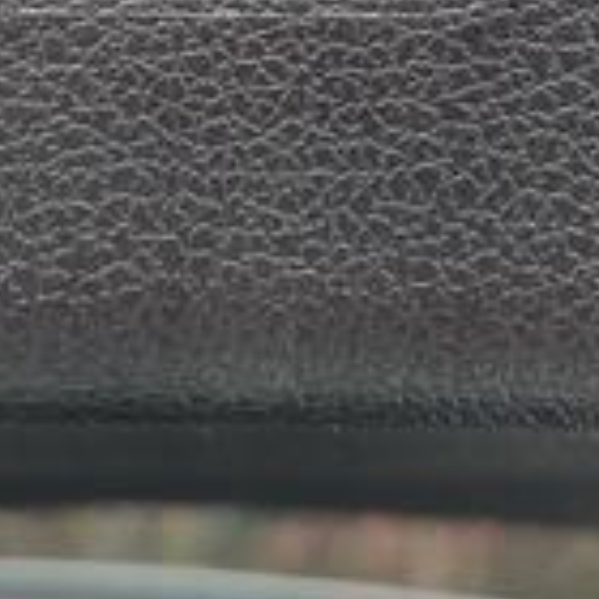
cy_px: -355
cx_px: 231
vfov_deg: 16.6
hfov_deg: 18.7
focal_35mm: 93
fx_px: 1821
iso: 416
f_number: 1.88
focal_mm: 5.56
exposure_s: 1/120
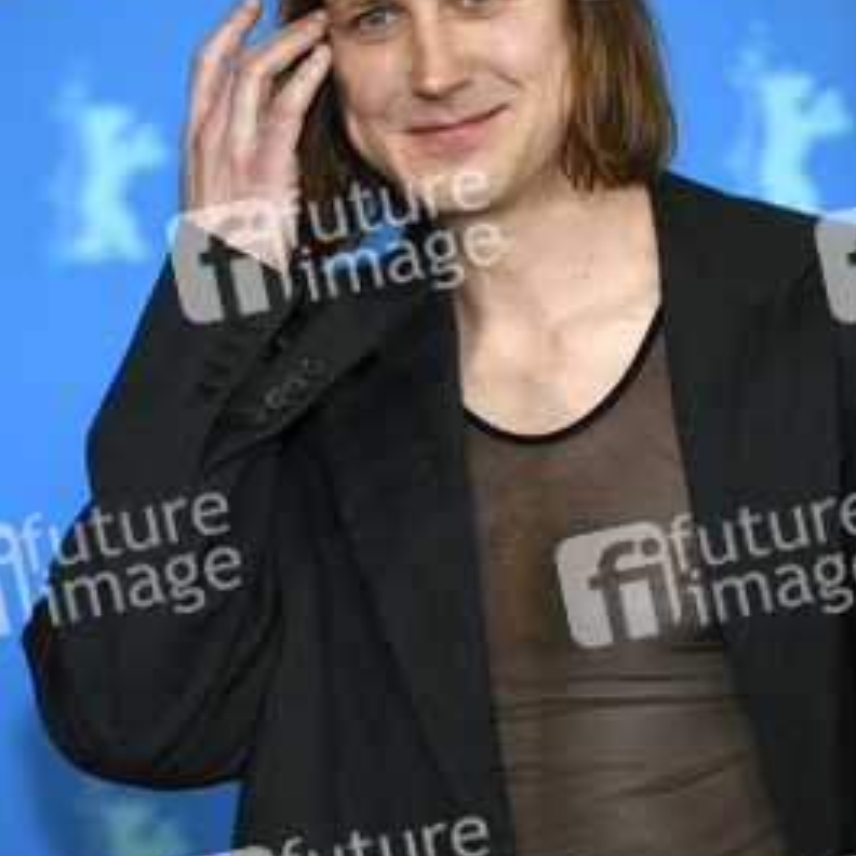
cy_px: 409
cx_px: 428
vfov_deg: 8.0
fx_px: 6127
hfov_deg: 8.0
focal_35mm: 219
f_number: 3.5
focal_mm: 170
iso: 800
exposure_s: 1/400
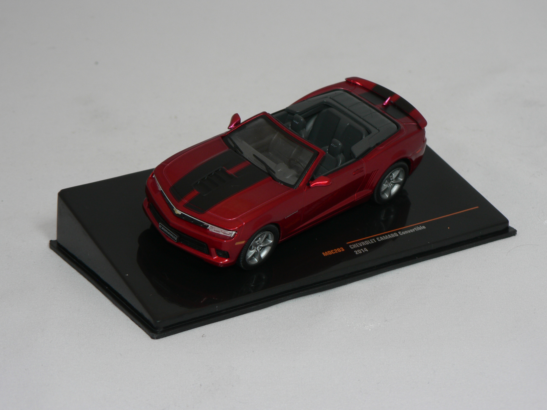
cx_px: 274
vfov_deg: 14.5
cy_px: 205
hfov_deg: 19.3
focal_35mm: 102
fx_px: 1612
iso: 80
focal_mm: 16.9
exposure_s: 1/60
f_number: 3.2
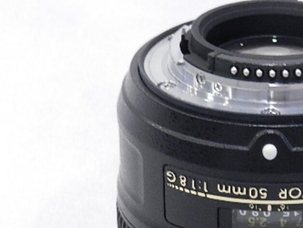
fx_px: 1410
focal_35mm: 161
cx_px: 267
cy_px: 178
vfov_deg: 9.2
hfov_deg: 12.2
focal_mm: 14.9
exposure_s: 1/50
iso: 800
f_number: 4.4
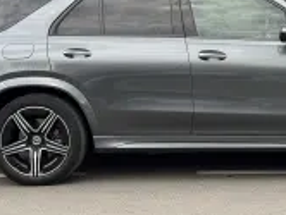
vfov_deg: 14.2
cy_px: 53
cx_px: 224
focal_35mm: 104
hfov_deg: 18.7
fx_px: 860
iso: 64
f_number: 1.78
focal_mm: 6.76
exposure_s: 1/627
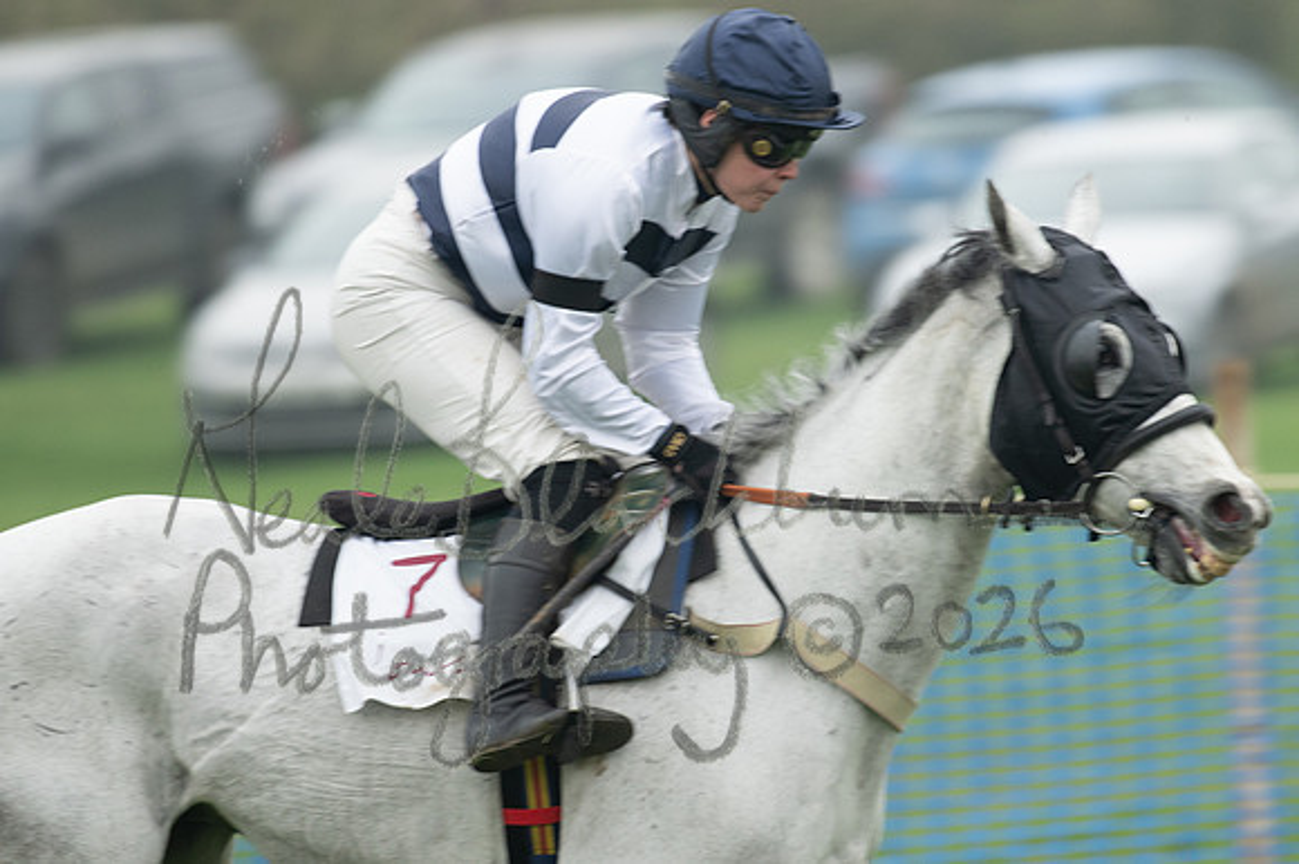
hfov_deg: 3.4
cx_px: 650
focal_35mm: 600
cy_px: 432
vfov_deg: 2.3
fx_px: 21637
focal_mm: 400
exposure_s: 1/500
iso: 800
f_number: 4.5
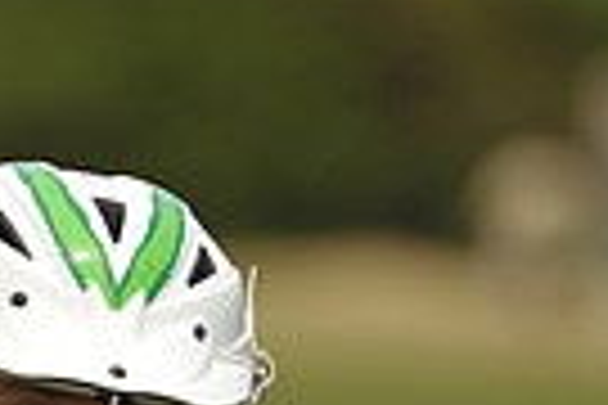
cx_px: 135
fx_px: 17377
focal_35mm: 1029
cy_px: 662
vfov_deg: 1.3
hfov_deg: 2.0
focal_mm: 240
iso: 800
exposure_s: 1/4000
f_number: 4
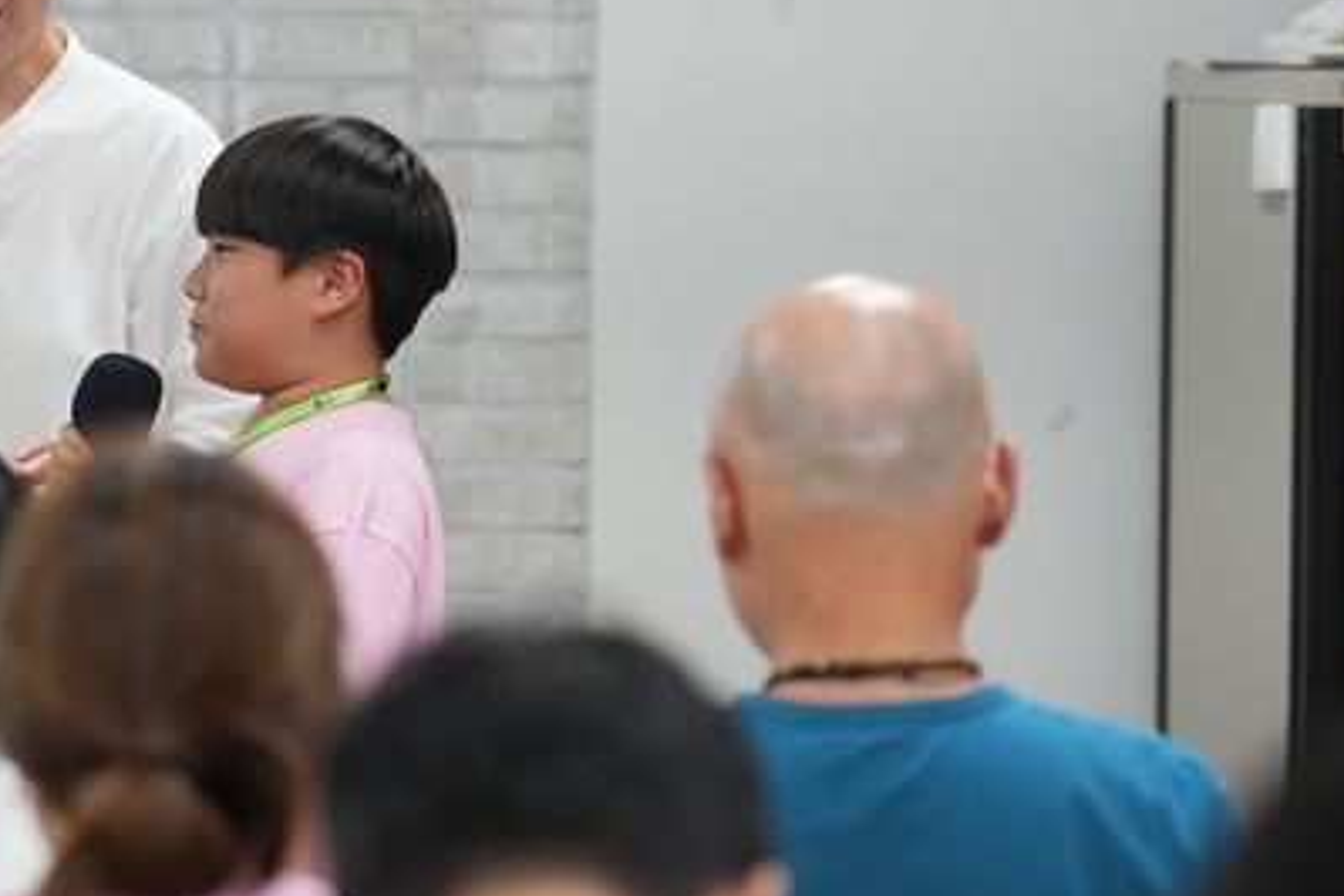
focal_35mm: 252
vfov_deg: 5.5
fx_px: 9407
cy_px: 396
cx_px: 310
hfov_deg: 8.2
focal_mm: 105
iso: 640
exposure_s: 1/160
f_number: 2.8
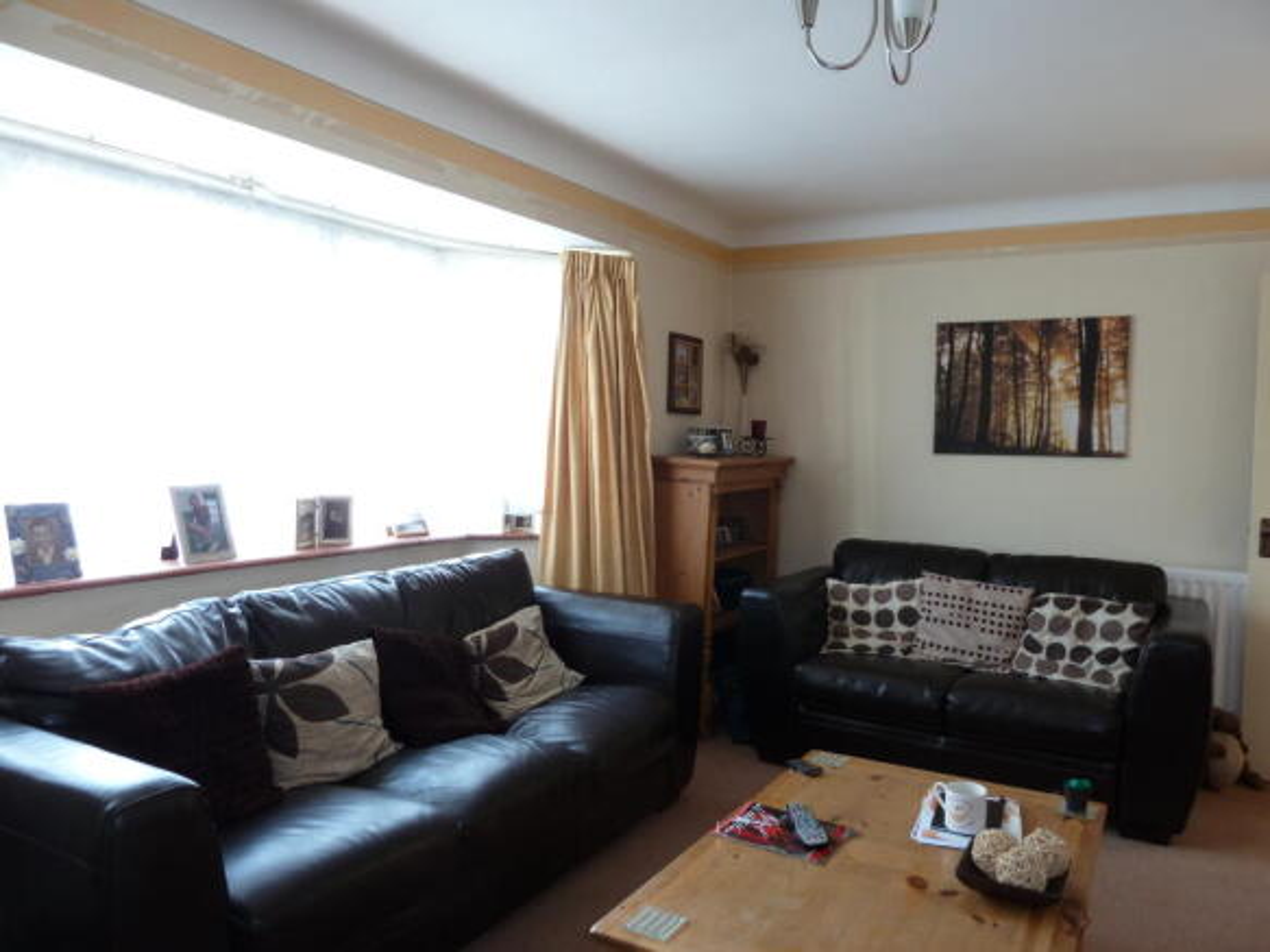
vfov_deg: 54.9
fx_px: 917
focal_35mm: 25
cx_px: 635
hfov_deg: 69.4
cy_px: 476
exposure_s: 1/30
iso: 100
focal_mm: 4.1
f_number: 3.3
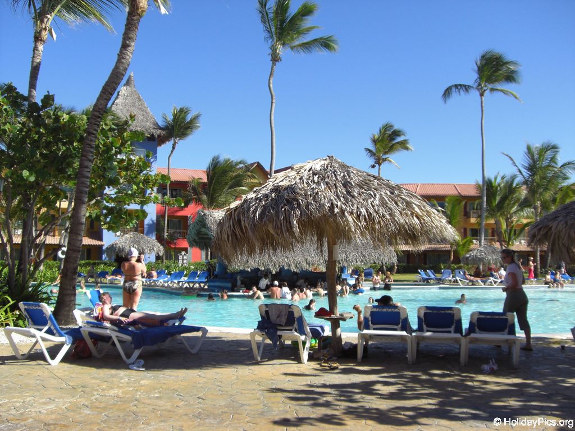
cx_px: 288
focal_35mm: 38
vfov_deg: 37.7
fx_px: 631
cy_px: 216
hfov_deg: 49.0
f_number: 2.7
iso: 64
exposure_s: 1/800
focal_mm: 6.2
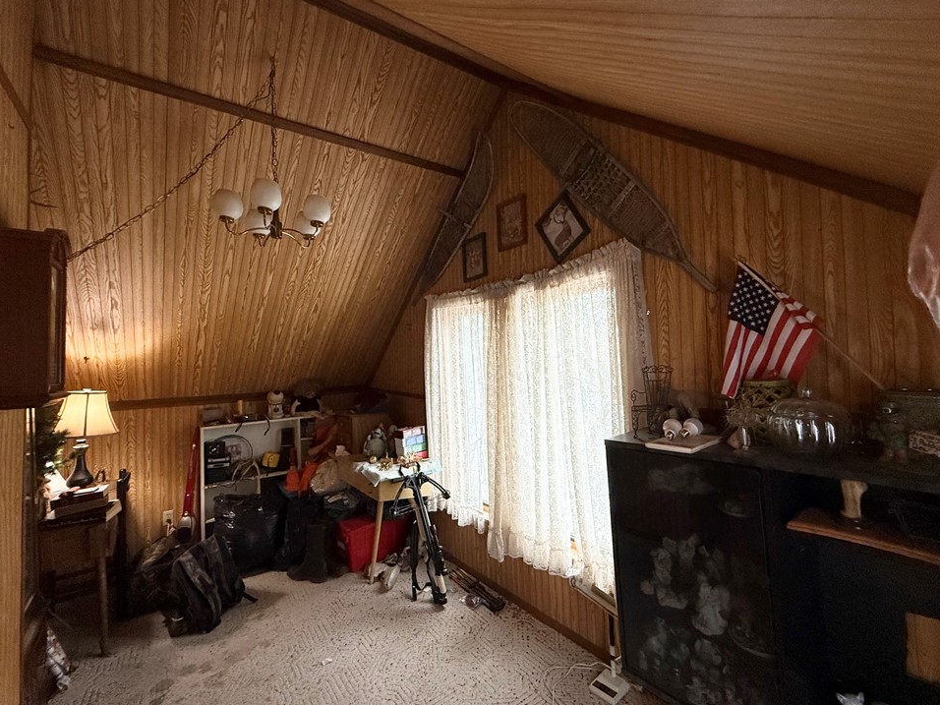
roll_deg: +3.5
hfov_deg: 98.2
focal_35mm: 15
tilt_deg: +2.0
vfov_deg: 81.7
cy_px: 343
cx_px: 467
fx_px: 407
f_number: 2.2
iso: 320
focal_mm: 2.22
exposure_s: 1/120
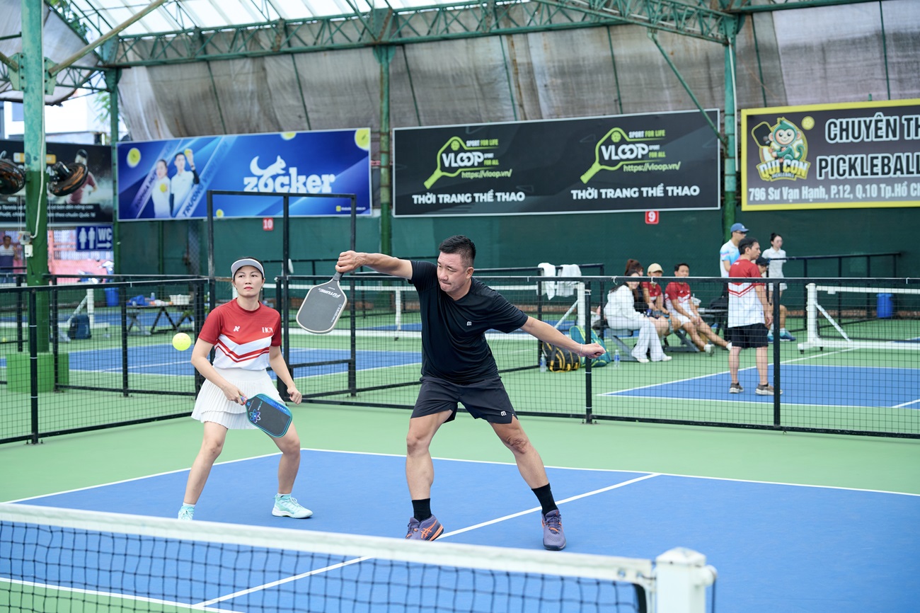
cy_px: 306
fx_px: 1612
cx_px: 460
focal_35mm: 63
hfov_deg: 31.9
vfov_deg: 21.5
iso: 500
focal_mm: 63.1
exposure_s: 1/1000
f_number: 4
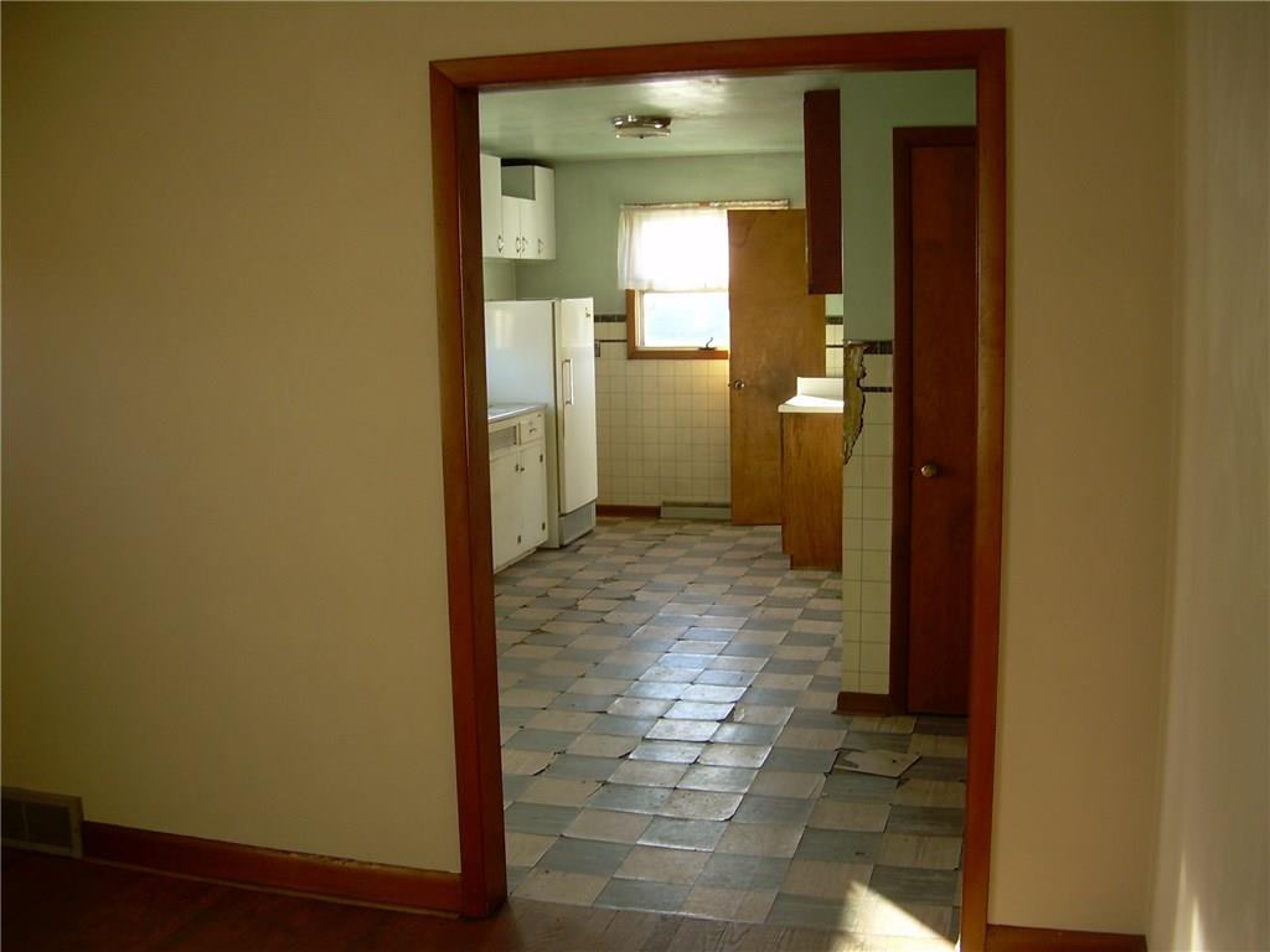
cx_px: 635
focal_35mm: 38
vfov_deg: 37.7
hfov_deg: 49.0
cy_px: 476
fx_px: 1394
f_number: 2.8
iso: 50
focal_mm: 6.3
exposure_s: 1/32.7
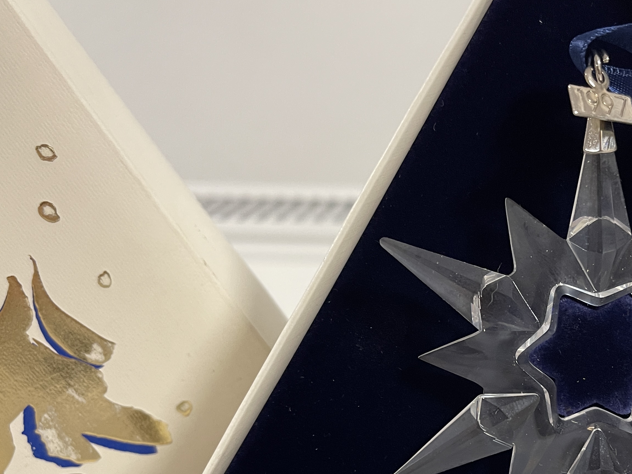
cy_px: 368
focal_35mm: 44
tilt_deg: -23.5
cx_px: 480
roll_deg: -2.0
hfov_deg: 41.6
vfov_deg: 32.1
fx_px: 803
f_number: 1.6
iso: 250
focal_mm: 5.1
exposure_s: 1/50
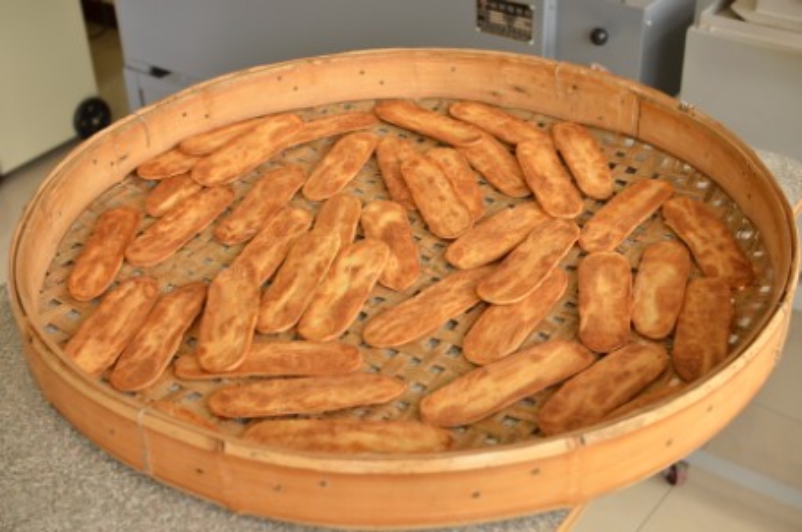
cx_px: 401
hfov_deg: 43.7
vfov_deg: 29.8
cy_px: 266
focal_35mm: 45
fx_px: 1001
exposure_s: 1/160
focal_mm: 30
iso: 640
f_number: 4
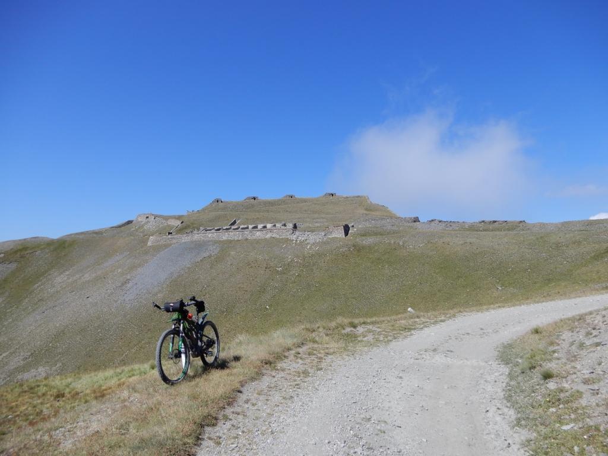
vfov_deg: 56.8
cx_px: 304
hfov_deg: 71.6
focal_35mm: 24
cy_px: 228
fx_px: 422
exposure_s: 1/1000
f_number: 3.4
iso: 80
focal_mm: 4.3
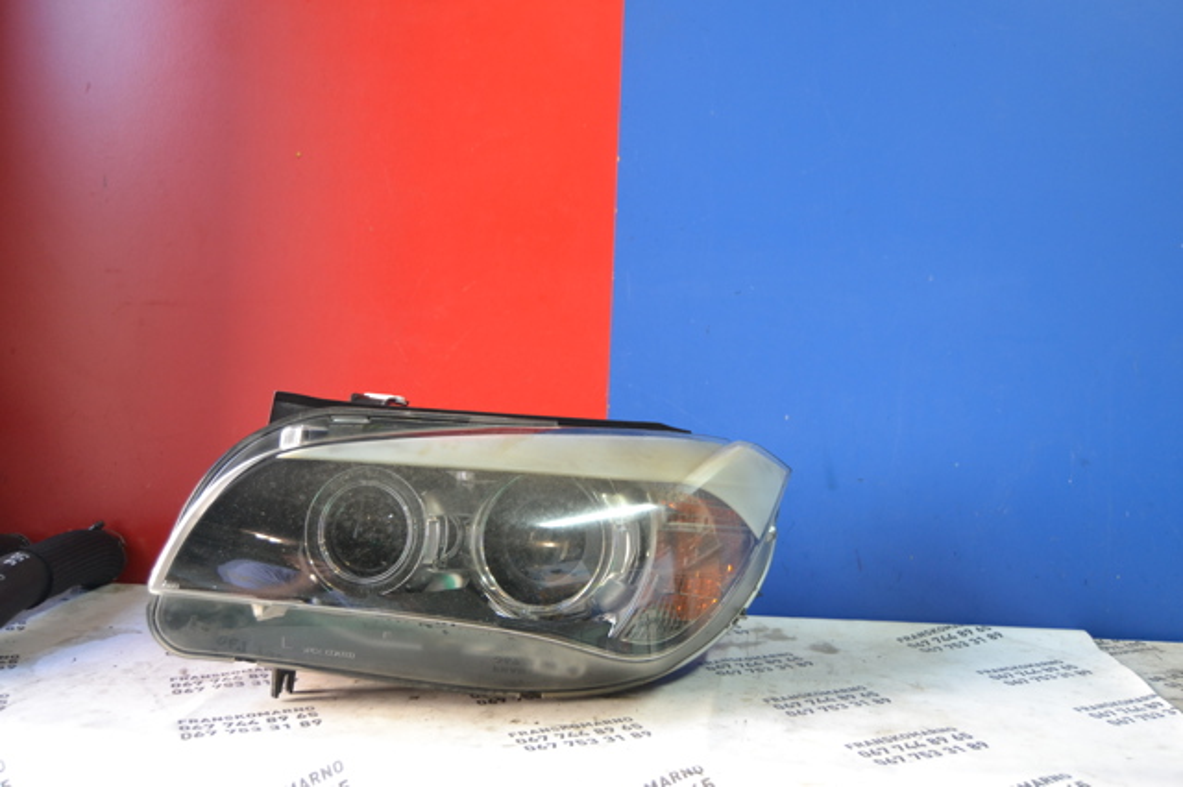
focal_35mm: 33
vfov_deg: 39.9
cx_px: 592
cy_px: 394
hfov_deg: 57.2
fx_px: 1084
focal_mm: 22
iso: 720
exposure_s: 1/60
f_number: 3.5
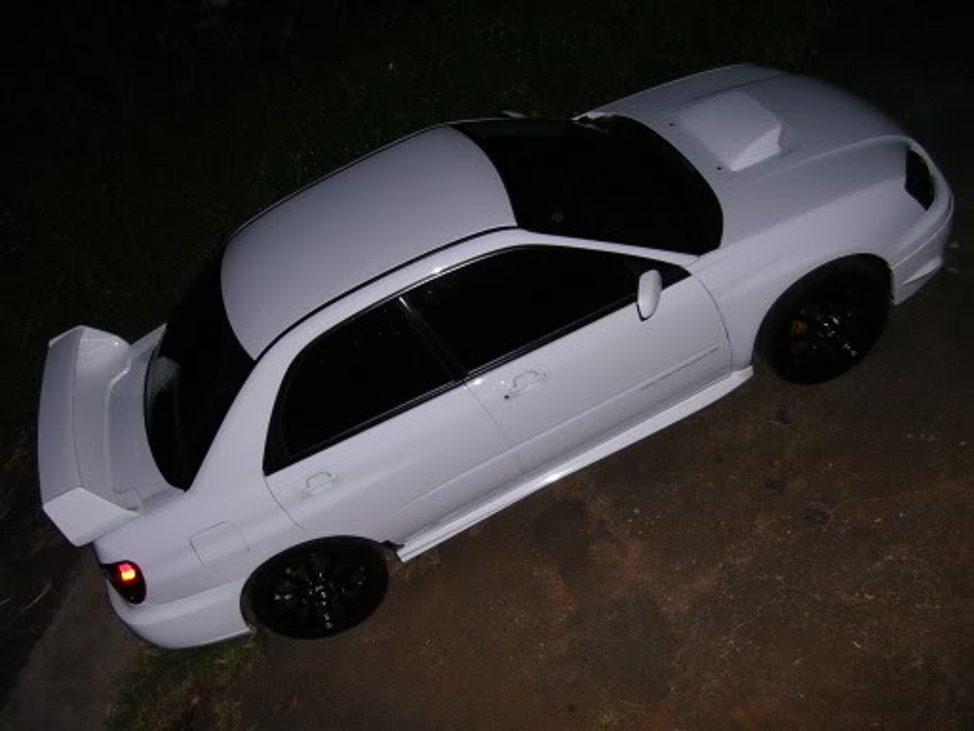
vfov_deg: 37.7
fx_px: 1069
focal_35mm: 38
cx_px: 487
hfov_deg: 49.0
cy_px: 366
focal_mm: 5.8
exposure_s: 1/60.1
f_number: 2.8
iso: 153
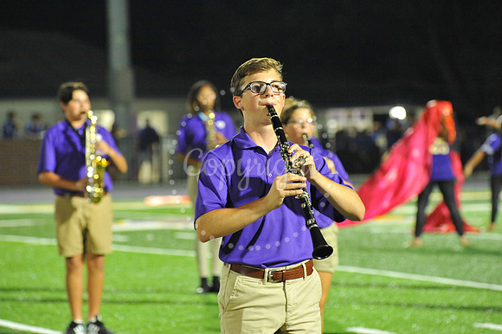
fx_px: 2787
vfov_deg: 6.9
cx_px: 251
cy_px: 167
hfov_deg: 10.3
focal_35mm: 200
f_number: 5.6
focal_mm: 200
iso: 5000
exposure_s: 1/250
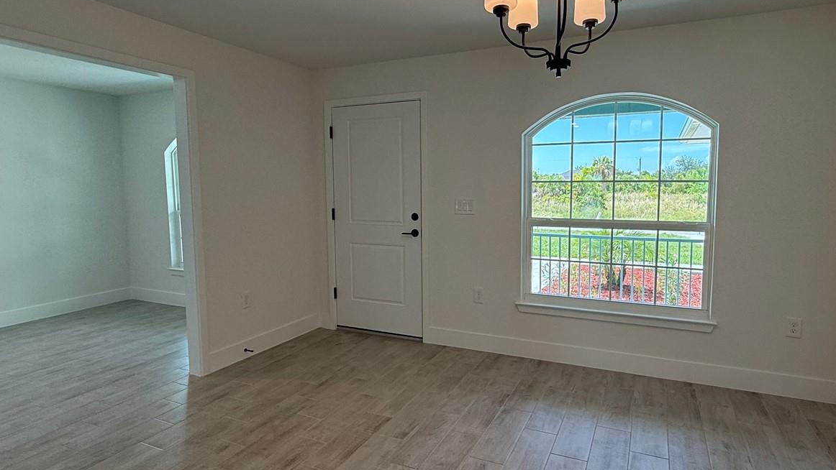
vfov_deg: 53.6
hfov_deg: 83.6
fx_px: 466
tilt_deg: -5.1
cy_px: 225
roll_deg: -0.2
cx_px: 460
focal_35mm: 21
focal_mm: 2.22
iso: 64
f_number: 2.2
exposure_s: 1/150
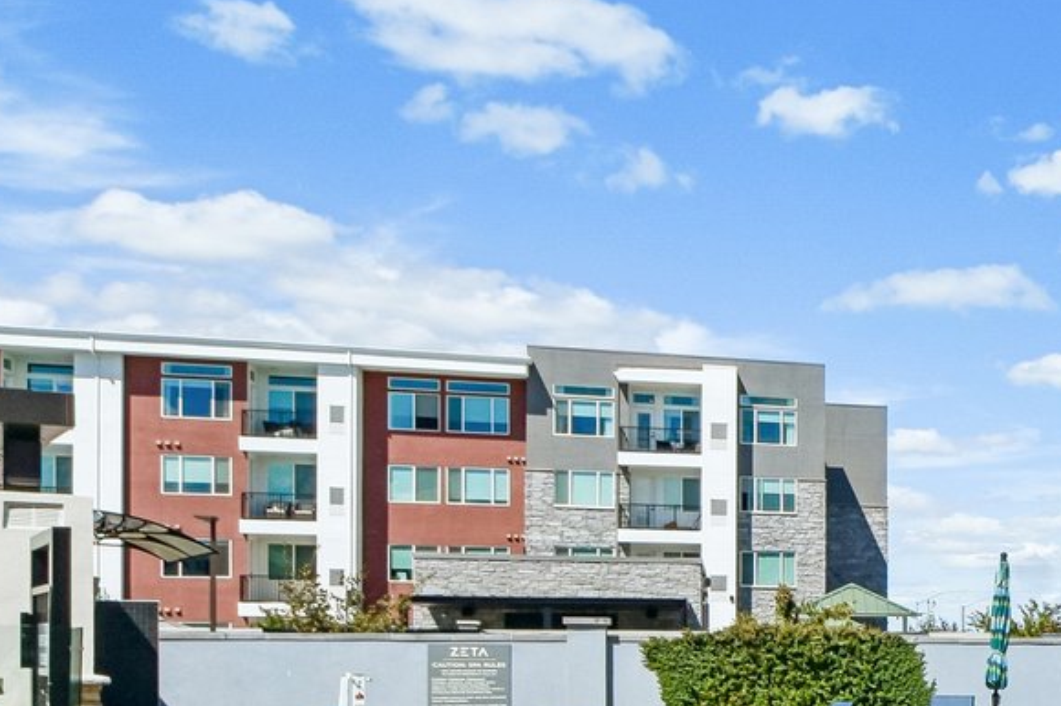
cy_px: 652
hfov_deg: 28.6
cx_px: 1467
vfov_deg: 24.7
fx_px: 1561
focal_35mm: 53
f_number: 8
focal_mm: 10
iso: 100
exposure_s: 1/400
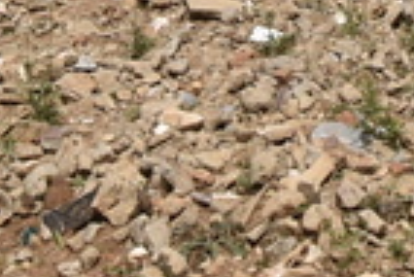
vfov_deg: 12.2
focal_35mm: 91
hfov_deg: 21.9
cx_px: 370
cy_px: -381
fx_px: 1048
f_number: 8
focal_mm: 10
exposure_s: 1/400
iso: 100
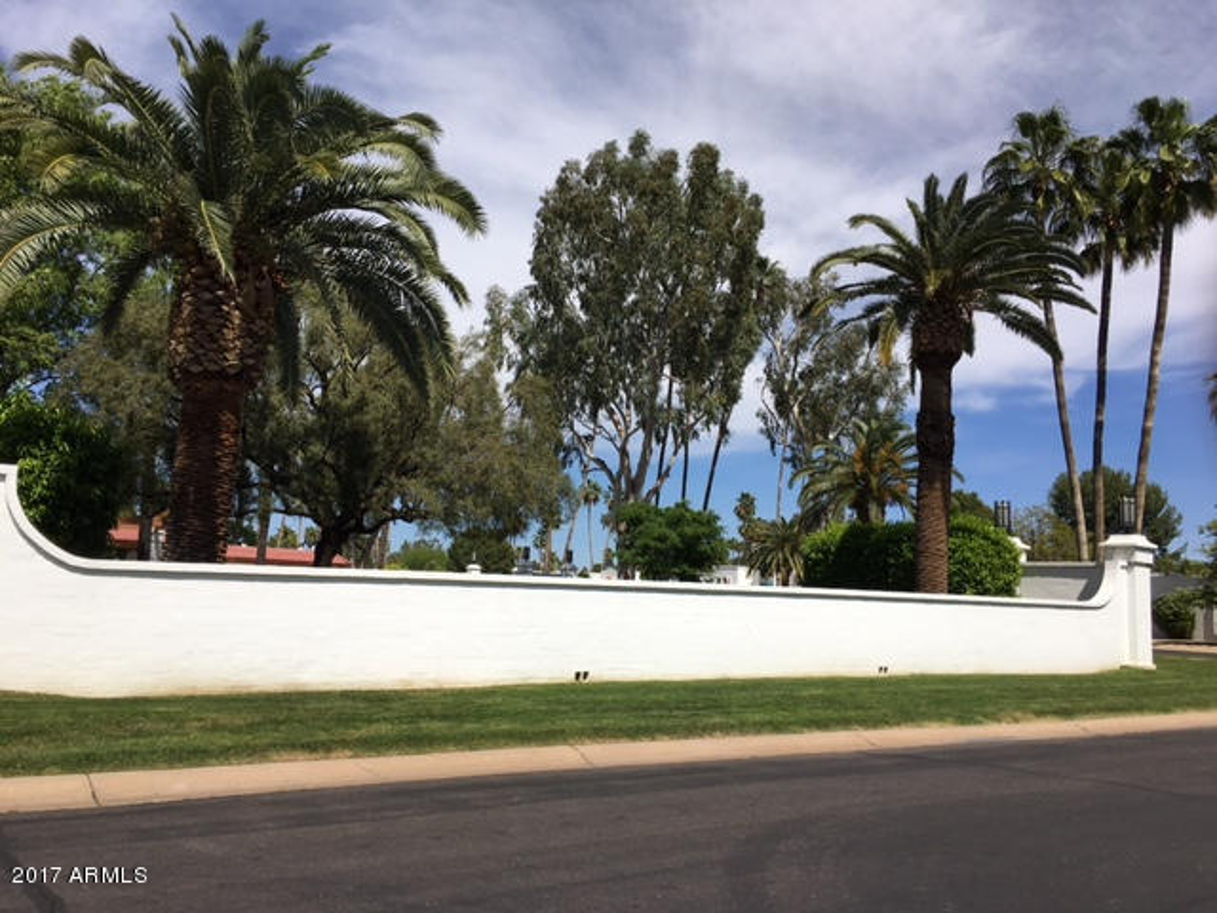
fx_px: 1020
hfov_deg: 61.7
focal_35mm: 29
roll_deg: -1.4
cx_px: 608
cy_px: 456
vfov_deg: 48.2
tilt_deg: +6.7
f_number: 2.2
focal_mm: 4.15
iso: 25
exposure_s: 1/3077
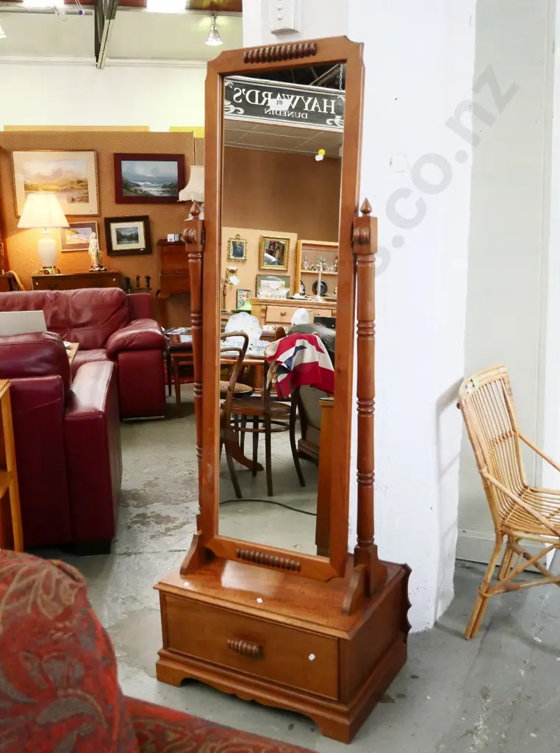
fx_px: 780
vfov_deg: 51.5
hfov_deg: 39.5
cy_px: 376
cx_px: 280
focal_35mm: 36
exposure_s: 1/320
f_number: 4
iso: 3200
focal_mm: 18
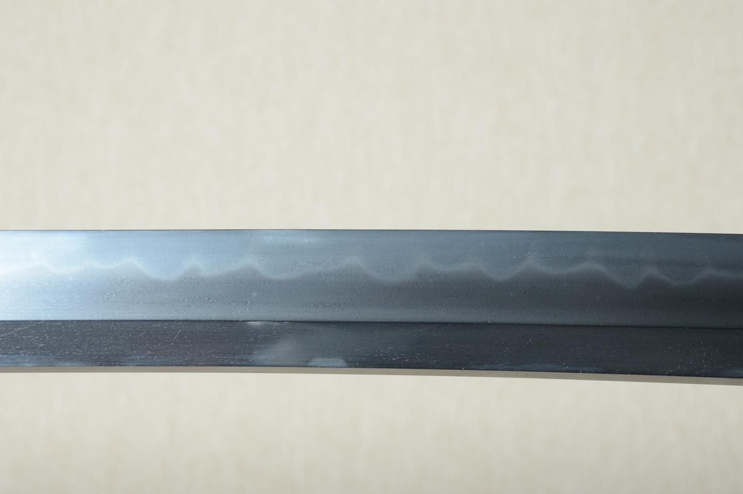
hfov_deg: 19.5
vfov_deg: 13.0
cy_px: 247
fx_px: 2165
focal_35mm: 105
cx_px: 372
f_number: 11
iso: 400
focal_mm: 70
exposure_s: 1/2
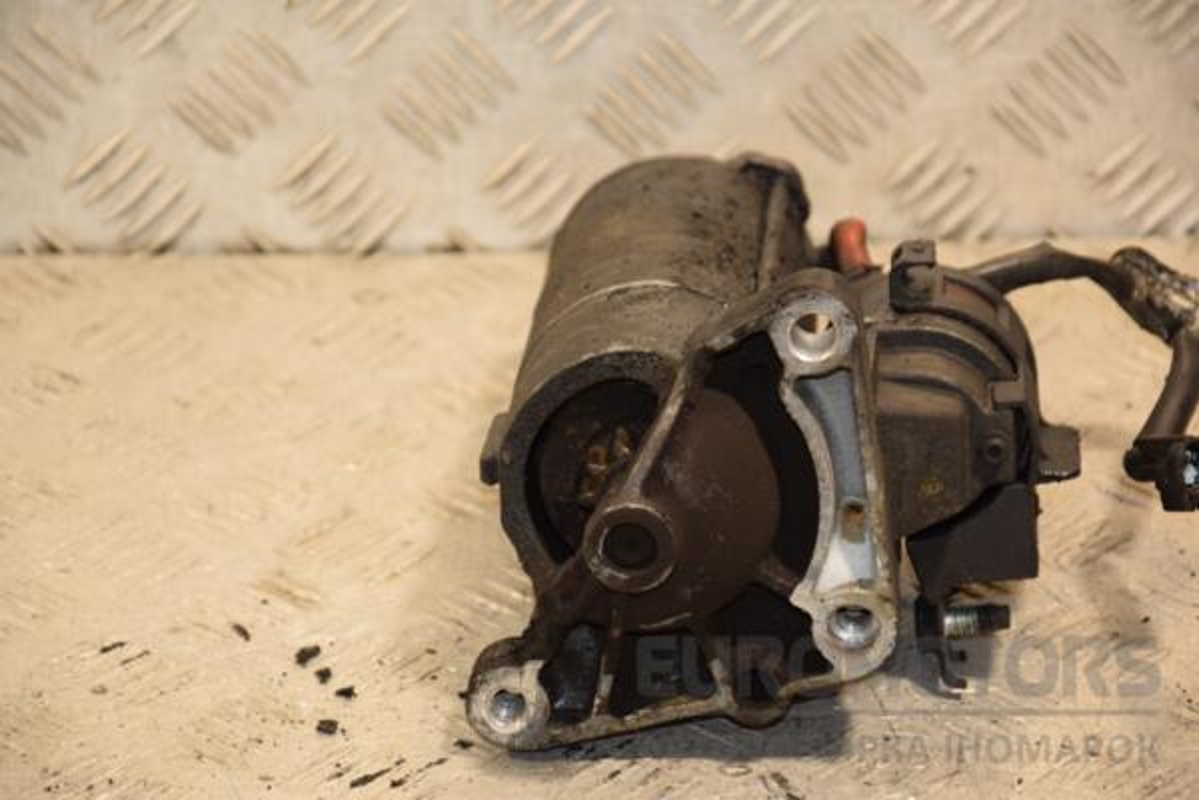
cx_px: 600
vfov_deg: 8.7
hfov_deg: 13.0
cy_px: 400
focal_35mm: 158
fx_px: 5245
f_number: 5.6
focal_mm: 105
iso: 800
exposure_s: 1/100
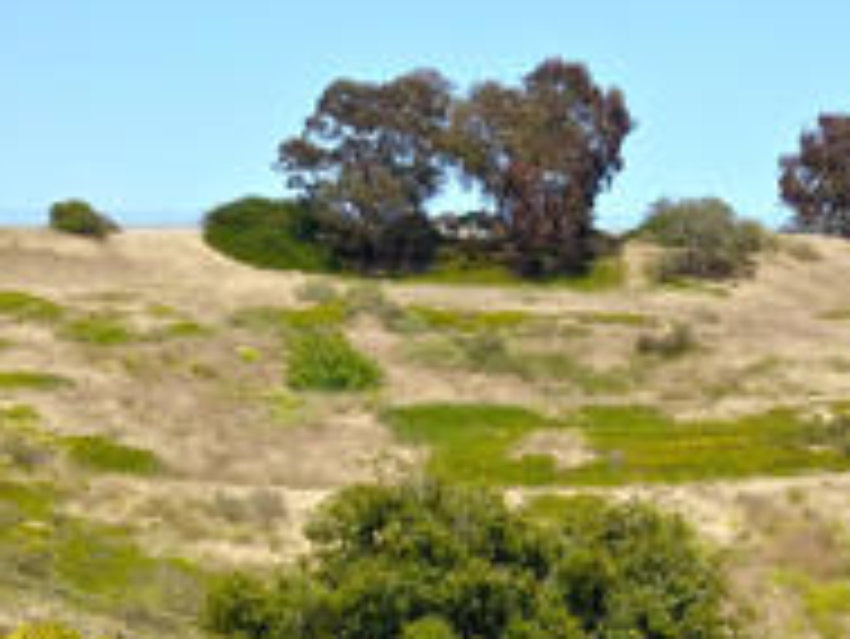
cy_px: 846
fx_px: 2162
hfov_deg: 22.2
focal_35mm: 88
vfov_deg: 15.9
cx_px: 450
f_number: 2.2
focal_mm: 4.73
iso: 100
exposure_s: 1/951
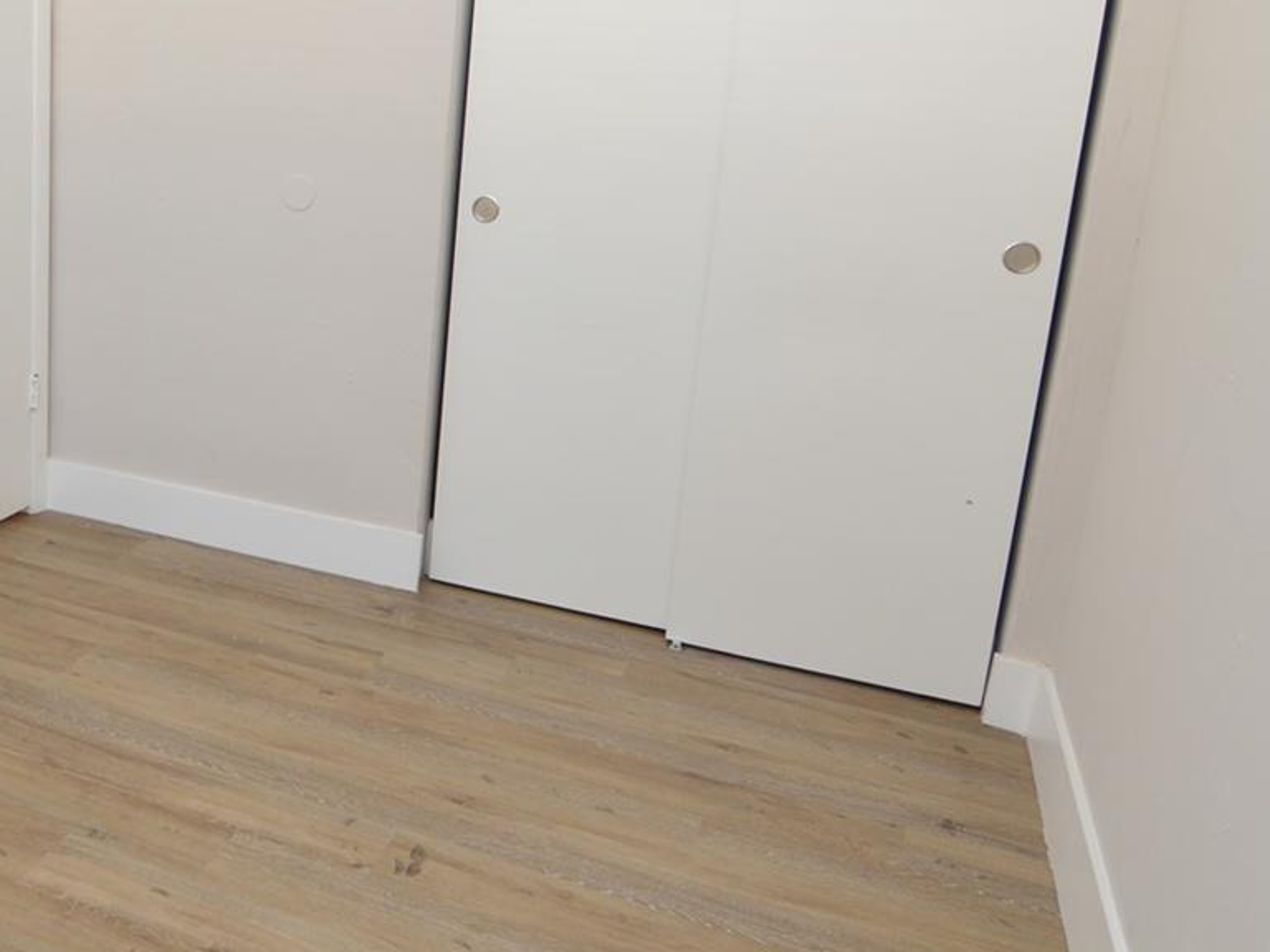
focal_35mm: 33
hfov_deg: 50.3
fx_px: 1211
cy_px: 363
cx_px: 172
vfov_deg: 42.7
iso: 400
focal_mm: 11
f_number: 4
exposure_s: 1/60
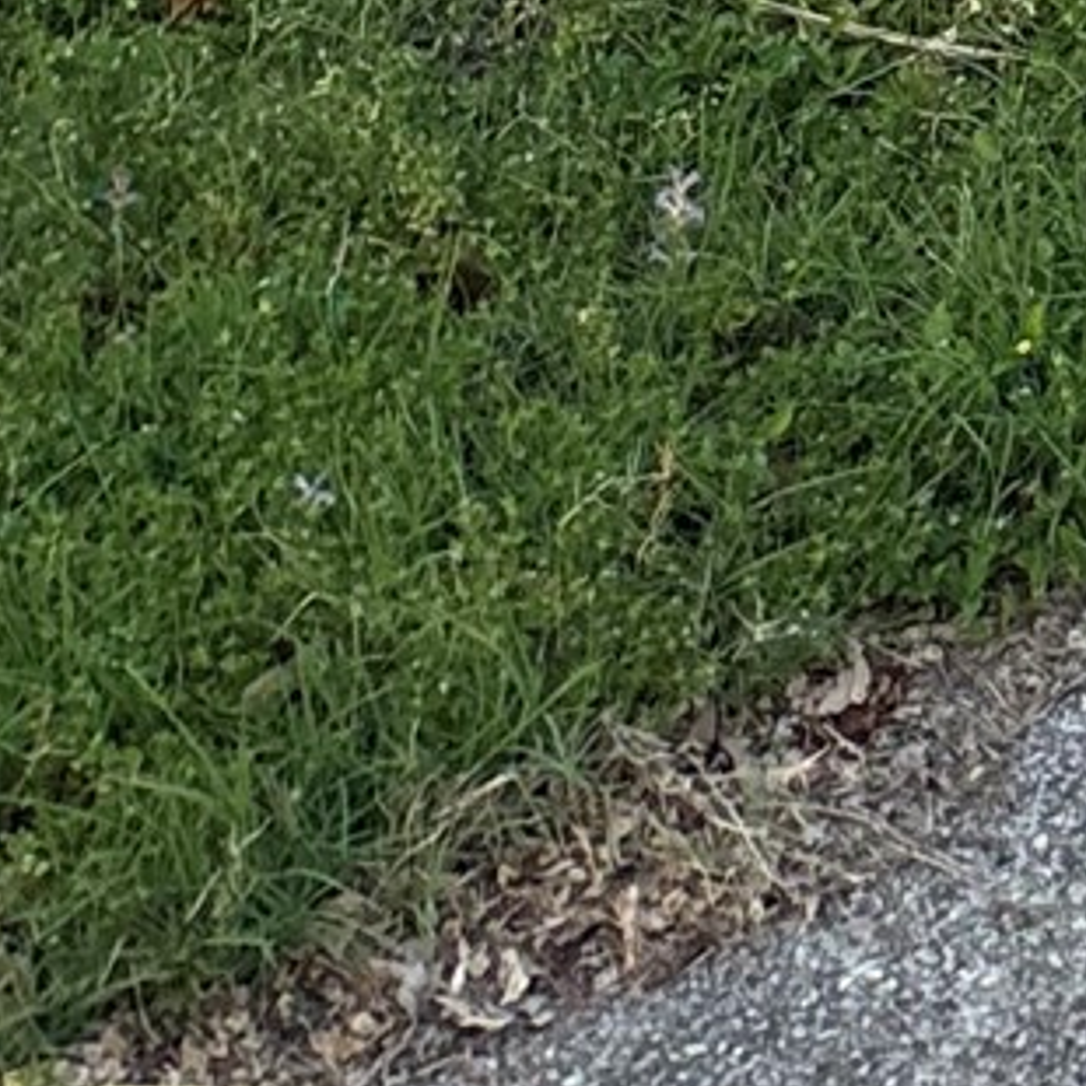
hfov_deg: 10.4
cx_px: 2323
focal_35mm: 152
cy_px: -2445
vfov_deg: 8.8
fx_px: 5395
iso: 40
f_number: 1.6
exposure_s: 1/121
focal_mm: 5.96
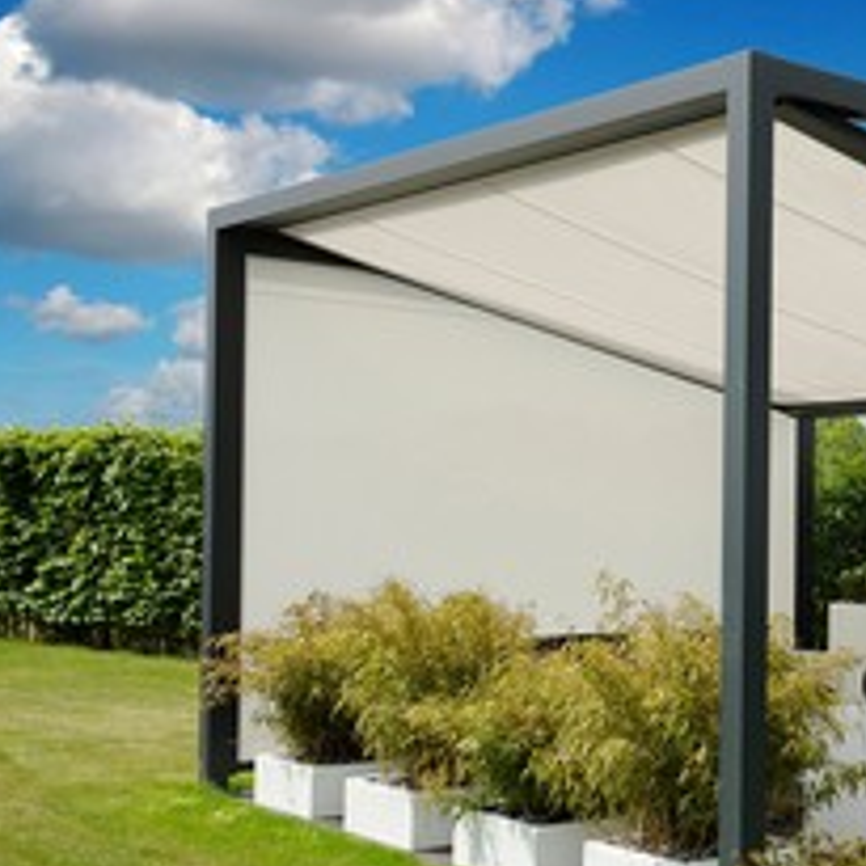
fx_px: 1642
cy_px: 498
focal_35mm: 58
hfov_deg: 28.2
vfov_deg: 29.5
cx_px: 820
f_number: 8
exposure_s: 1/400
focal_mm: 35
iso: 200
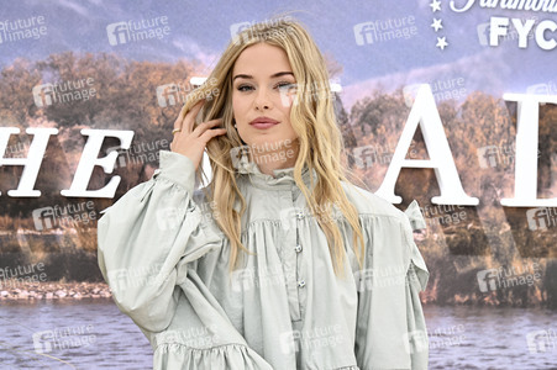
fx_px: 1453
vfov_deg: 14.5
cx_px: 278
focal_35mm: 94
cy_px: 185
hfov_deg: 21.7
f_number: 7.1
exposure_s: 1/320
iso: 250
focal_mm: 94
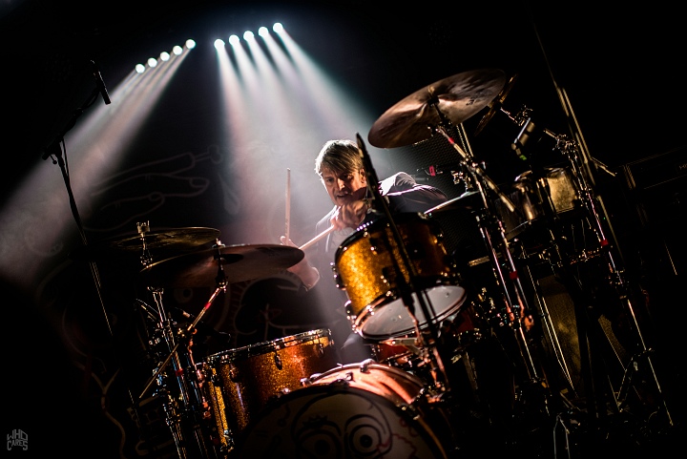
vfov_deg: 37.9
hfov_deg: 54.4
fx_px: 668
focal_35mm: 35
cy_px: 230
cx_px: 344
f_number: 1.4
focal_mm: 35
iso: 320
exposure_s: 1/125
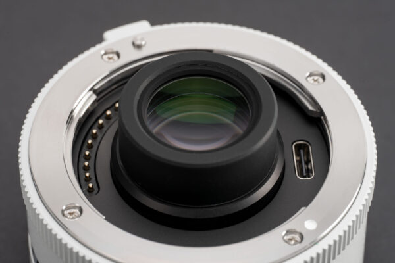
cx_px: 198
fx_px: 1152
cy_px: 132
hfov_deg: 19.5
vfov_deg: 13.0
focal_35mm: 105
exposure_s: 1/100
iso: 100
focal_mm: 105
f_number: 11
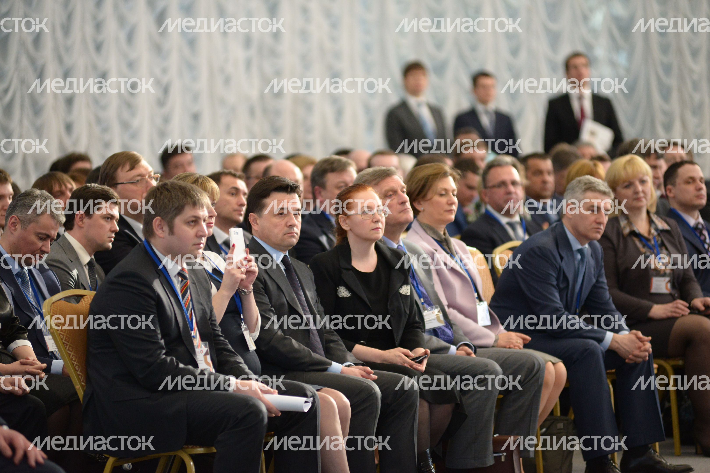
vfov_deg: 6.9
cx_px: 355
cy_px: 236
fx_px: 3944
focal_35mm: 200
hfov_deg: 10.3
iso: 2500
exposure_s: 1/640
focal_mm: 200
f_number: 3.2
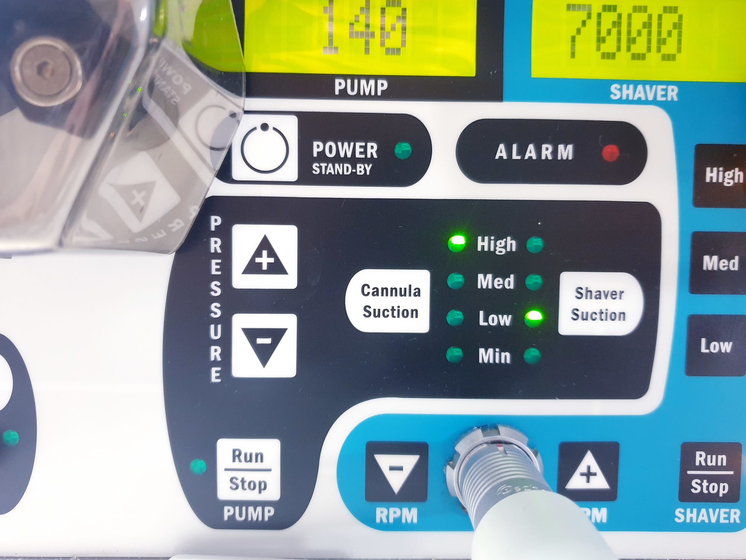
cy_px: 259
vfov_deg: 48.2
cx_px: 372
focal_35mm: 29
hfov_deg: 61.7
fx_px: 625
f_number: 1.5
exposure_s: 1/50
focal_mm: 4.3
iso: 250
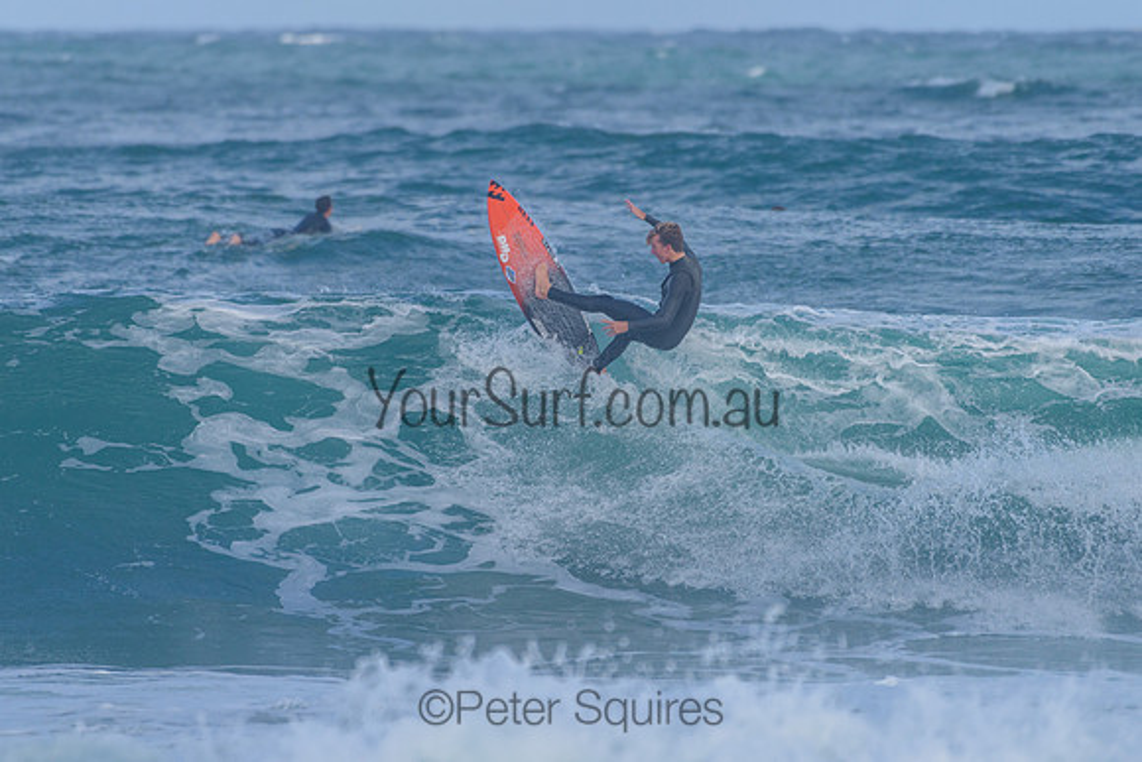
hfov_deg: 3.4
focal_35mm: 613
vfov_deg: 2.2
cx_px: 508
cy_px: 298
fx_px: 19436
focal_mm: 500
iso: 500
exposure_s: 1/2000
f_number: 5.6
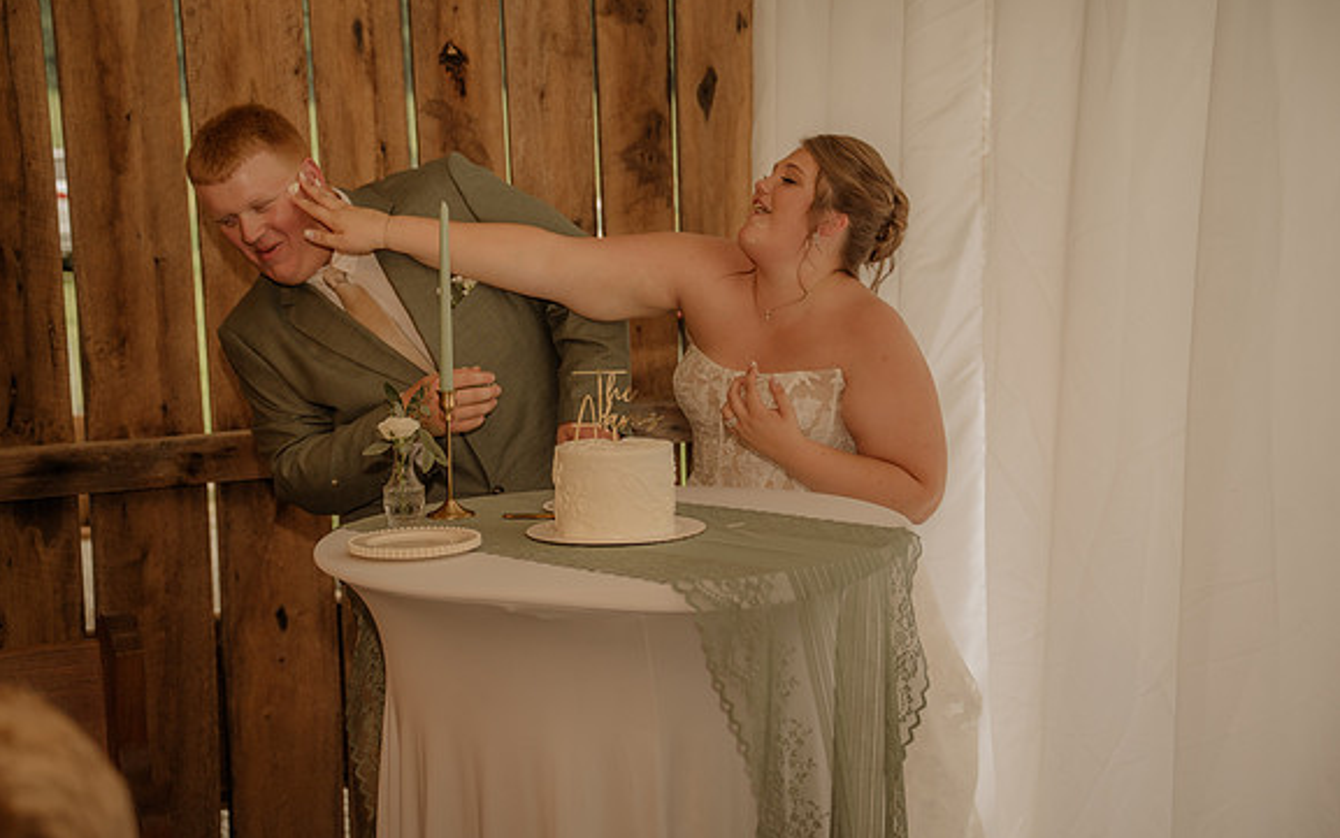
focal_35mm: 55
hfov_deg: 36.9
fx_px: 2009
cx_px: 671
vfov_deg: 23.6
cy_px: 402
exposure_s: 1/200
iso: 500
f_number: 3.2
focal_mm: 53
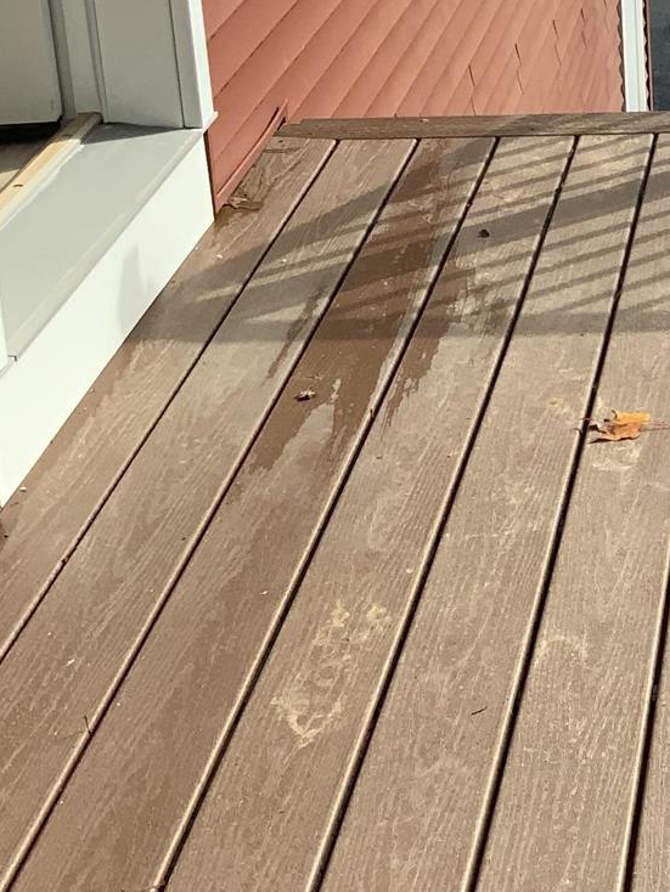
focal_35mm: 91
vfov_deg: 21.1
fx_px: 2347
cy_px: 115
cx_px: 1010
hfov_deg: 15.0
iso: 16
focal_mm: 3
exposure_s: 1/1121
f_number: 1.8
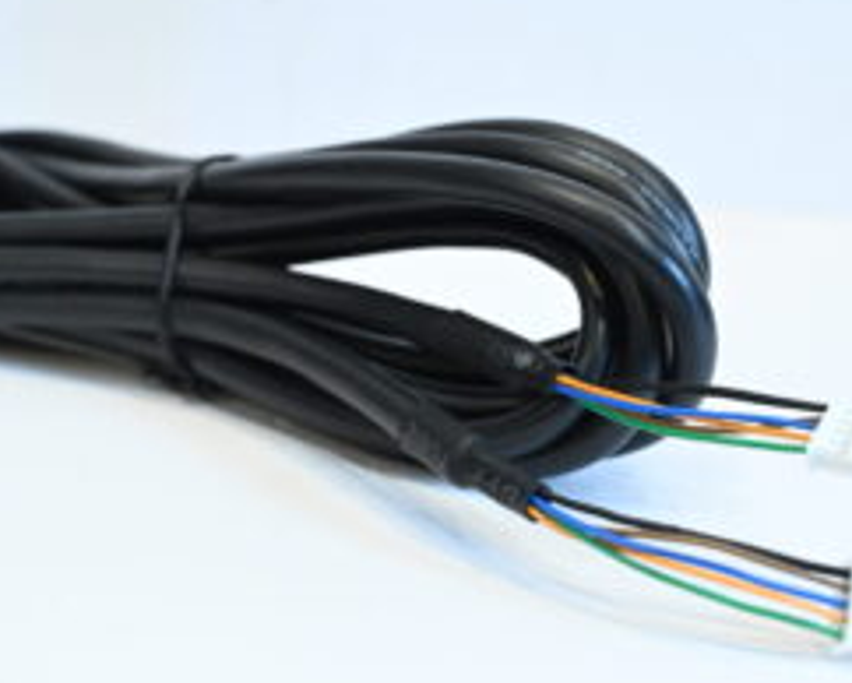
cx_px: 384
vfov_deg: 21.9
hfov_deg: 27.1
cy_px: 338
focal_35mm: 70
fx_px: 1767
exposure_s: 1/125
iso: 6400
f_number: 7.1
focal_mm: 42
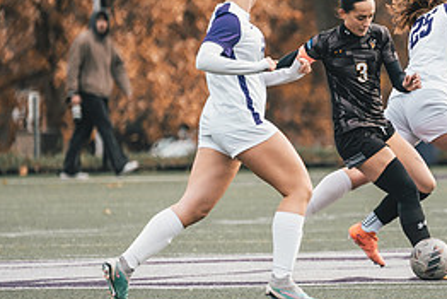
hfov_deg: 2.2
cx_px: 406
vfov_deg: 1.5
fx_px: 11752
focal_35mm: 946
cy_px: 132
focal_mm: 400
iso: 800
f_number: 6.3
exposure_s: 1/800
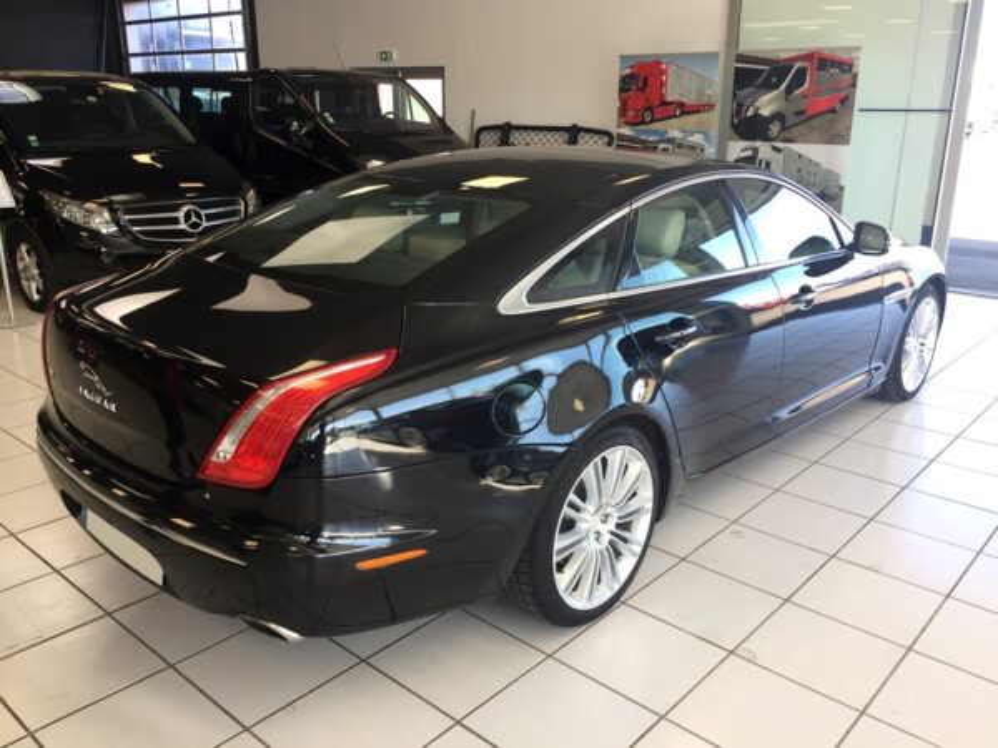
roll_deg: -1.6
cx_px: 499
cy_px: 374
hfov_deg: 61.7
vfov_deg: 48.2
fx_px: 836
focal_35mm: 29
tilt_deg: -17.8
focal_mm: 4.15
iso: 32
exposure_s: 1/100
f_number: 2.2
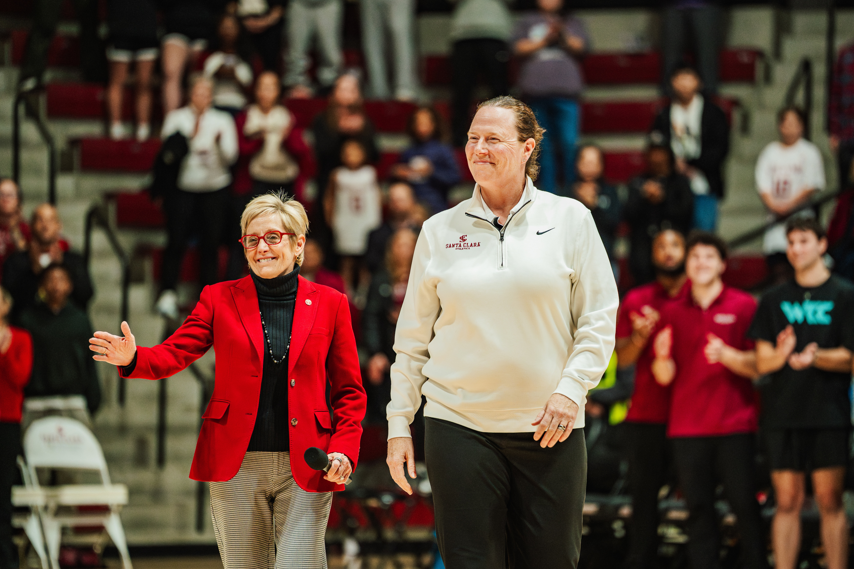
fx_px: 4768
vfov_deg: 6.8
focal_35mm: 201
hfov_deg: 10.2
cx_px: 429
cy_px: 285
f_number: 2.8
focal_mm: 200
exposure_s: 1/1250
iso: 5000
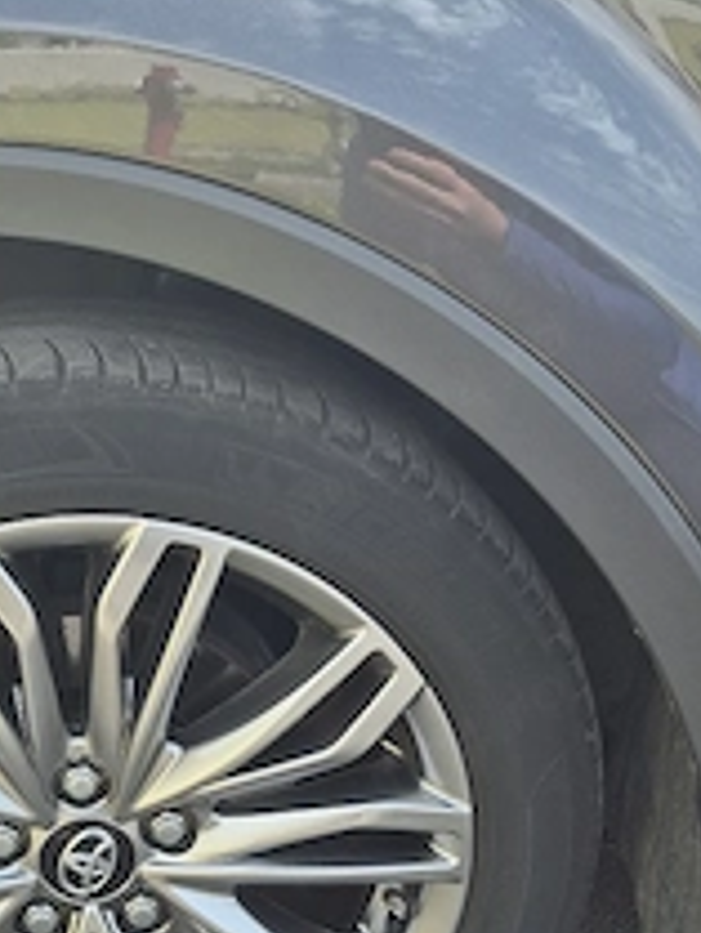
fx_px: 1187
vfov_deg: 42.9
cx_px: 103
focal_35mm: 44
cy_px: 469
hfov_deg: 31.7
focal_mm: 5.4
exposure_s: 1/824
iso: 25
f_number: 1.8
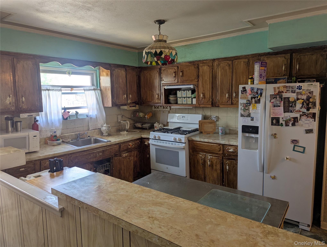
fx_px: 227
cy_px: 124
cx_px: 164
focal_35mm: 24
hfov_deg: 71.5
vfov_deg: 56.9
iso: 57
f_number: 1.85
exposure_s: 1/60
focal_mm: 6.81
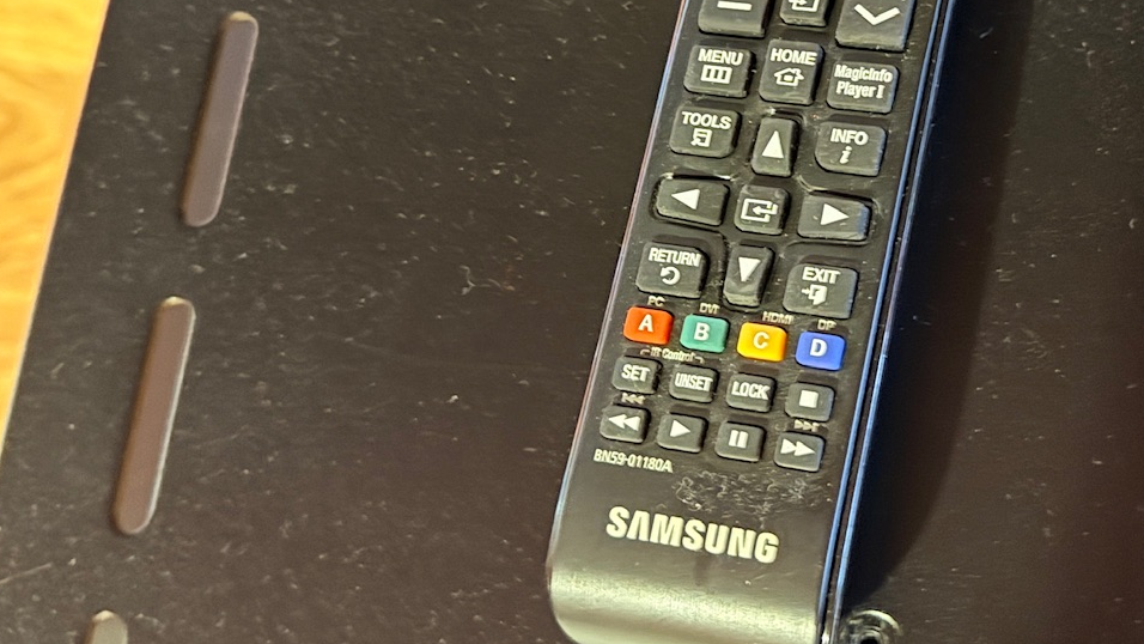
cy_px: 157
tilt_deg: -76.5
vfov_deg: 21.3
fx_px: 1699
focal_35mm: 56
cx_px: 901
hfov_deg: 36.1
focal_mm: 6.76
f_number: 1.78
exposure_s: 1/17
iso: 1250
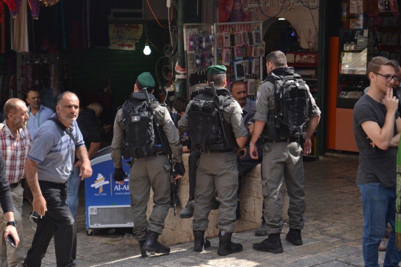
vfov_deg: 16.5
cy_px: 134
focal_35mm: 82
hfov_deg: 24.6
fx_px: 919
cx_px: 200
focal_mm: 55
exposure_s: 1/500
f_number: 5.6
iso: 400
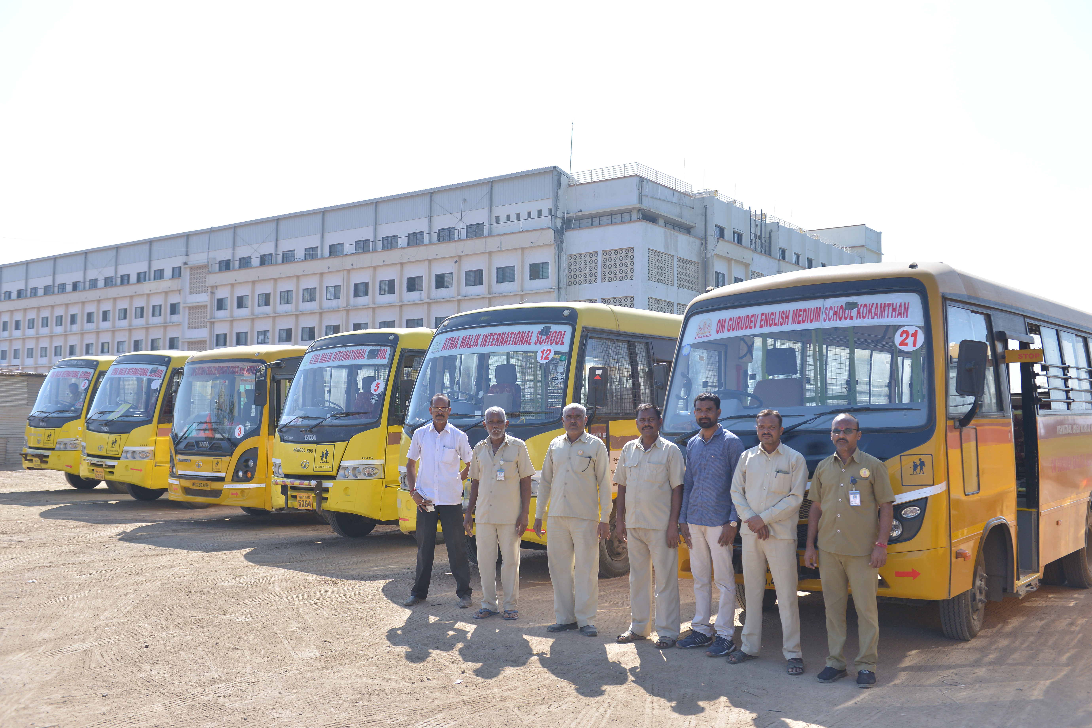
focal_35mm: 32
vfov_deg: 41.1
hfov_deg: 58.7
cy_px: 364
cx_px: 546
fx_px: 971
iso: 400
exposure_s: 1/1250
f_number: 4.5
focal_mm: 32
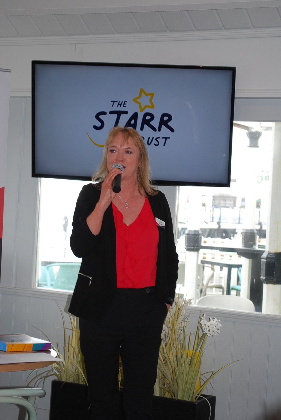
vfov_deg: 24.6
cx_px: 140
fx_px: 963
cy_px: 210
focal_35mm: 82
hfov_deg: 16.6
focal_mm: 55
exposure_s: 1/60
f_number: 5.6
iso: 280
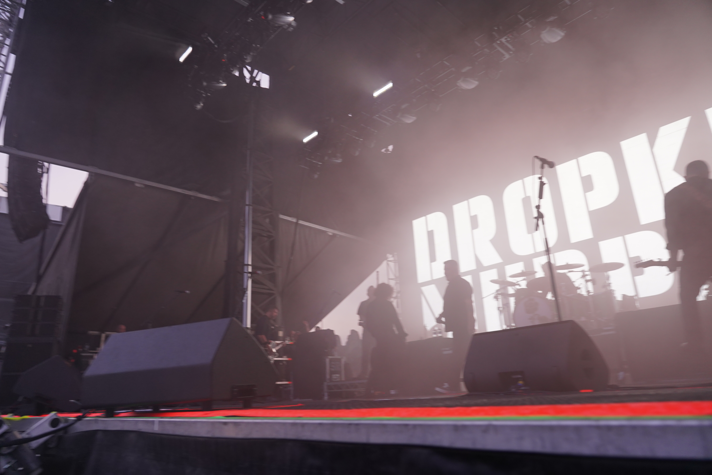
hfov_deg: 73.7
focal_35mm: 24
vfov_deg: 53.1
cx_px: 356
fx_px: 475
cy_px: 238
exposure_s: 1/160
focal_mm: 24
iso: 1000
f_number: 4
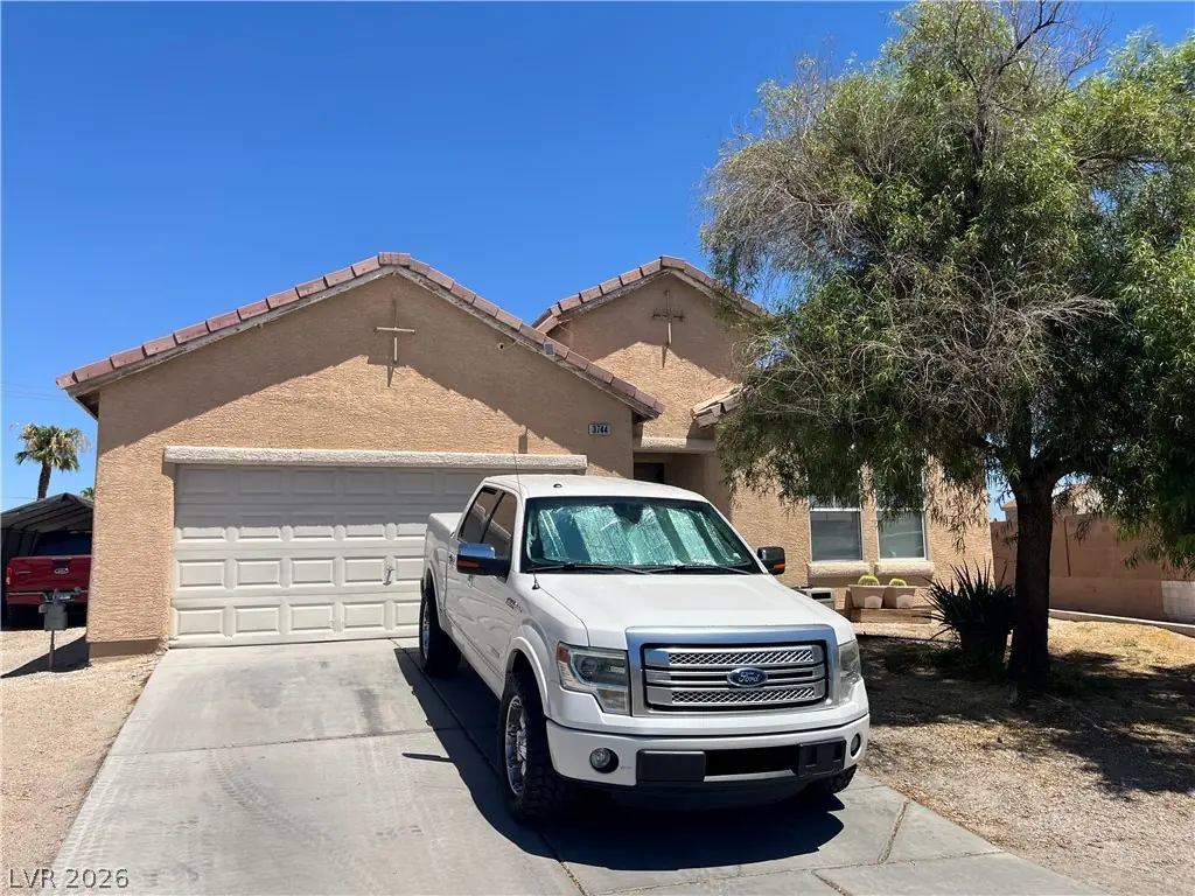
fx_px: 898
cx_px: 598
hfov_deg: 67.3
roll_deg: +1.0
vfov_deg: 53.1
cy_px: 448
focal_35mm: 26
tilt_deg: +7.4
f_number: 1.6
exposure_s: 1/4651
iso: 50
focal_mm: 5.1
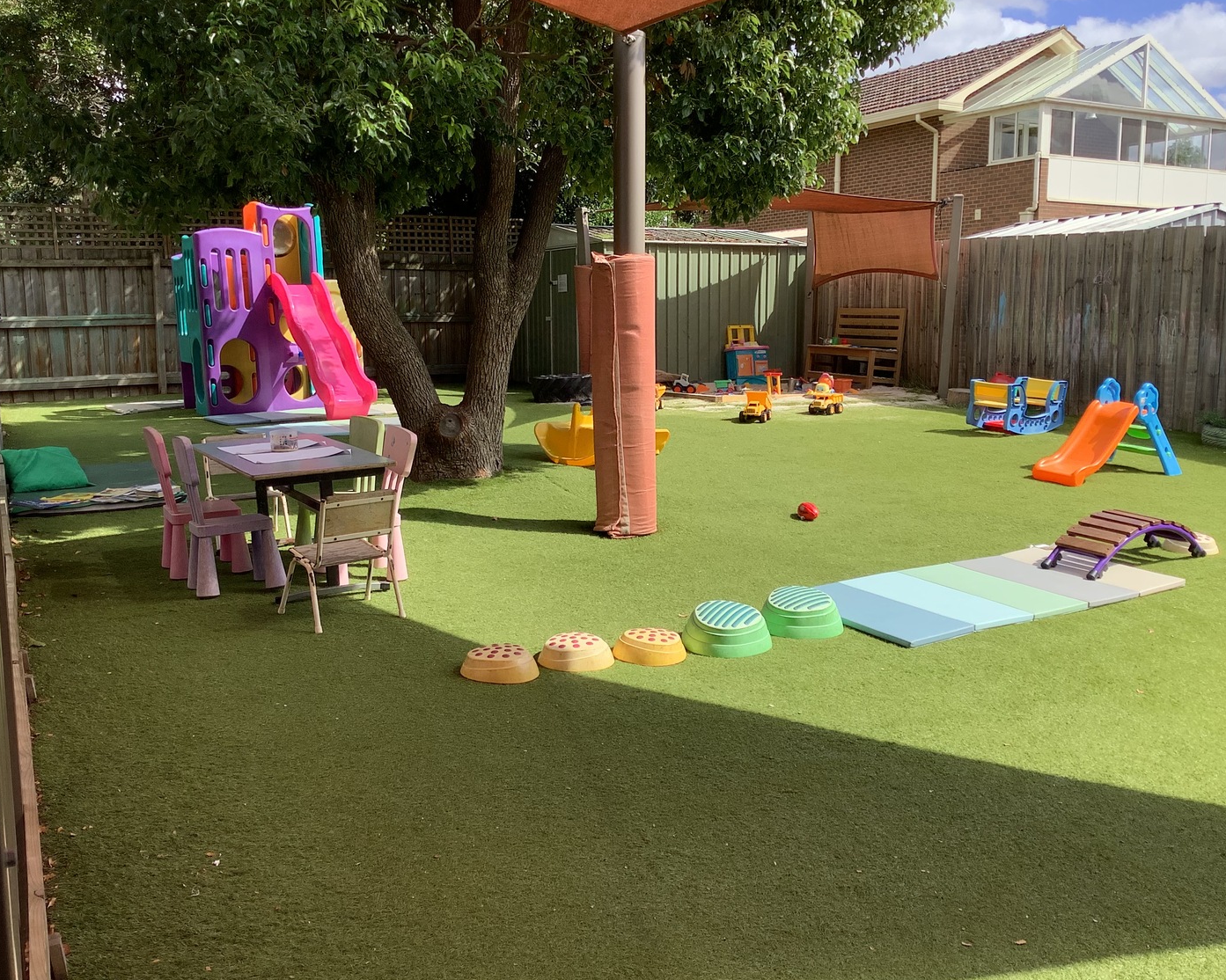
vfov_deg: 44.5
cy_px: 497
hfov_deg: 54.2
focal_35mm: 33
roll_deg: -0.6
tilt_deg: -9.7
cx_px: 643
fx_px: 1197
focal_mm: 3.3
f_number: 2.4
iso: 25
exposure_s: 1/543
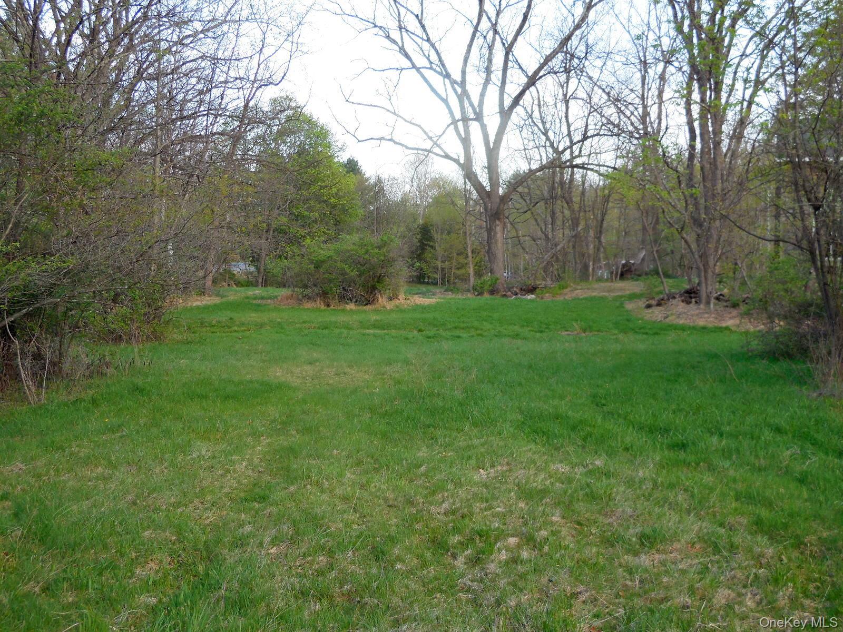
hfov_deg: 41.2
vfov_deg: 31.5
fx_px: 1120
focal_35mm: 46
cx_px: 422
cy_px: 316
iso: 125
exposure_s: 1/125
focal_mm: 8.2
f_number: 3.8
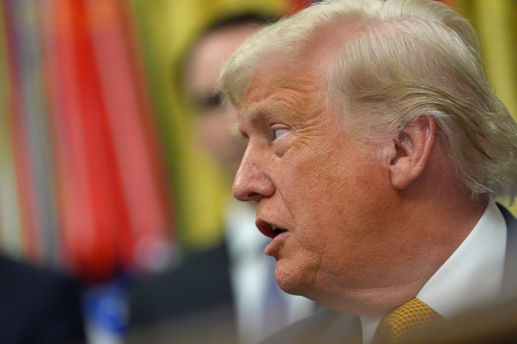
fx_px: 2871
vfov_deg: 6.9
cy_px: 172
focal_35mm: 200
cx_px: 258
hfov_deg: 10.3
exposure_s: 1/400
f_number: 2.8
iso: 5000
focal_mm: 200
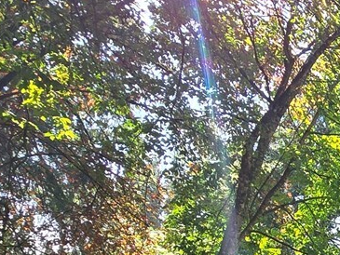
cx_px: 569
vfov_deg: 22.6
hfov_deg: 23.2
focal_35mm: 57
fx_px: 560
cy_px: 343
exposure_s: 1/172
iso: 50
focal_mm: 2.2
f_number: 2.2
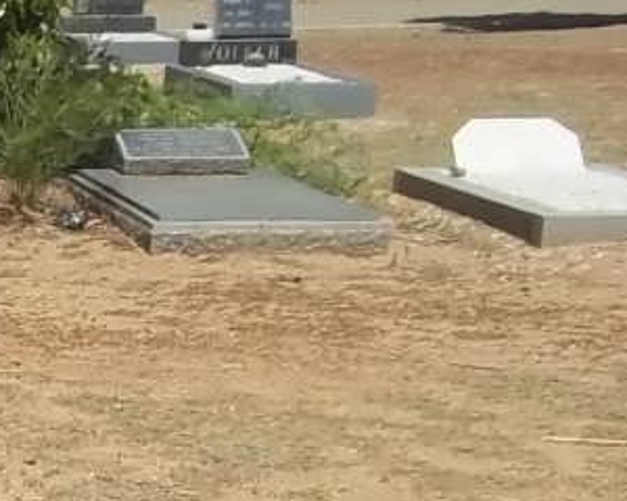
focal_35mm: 125
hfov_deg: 13.3
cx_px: -612
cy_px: 618
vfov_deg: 12.0
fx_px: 2320
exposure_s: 1/500
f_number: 5.5
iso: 80
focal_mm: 5.7
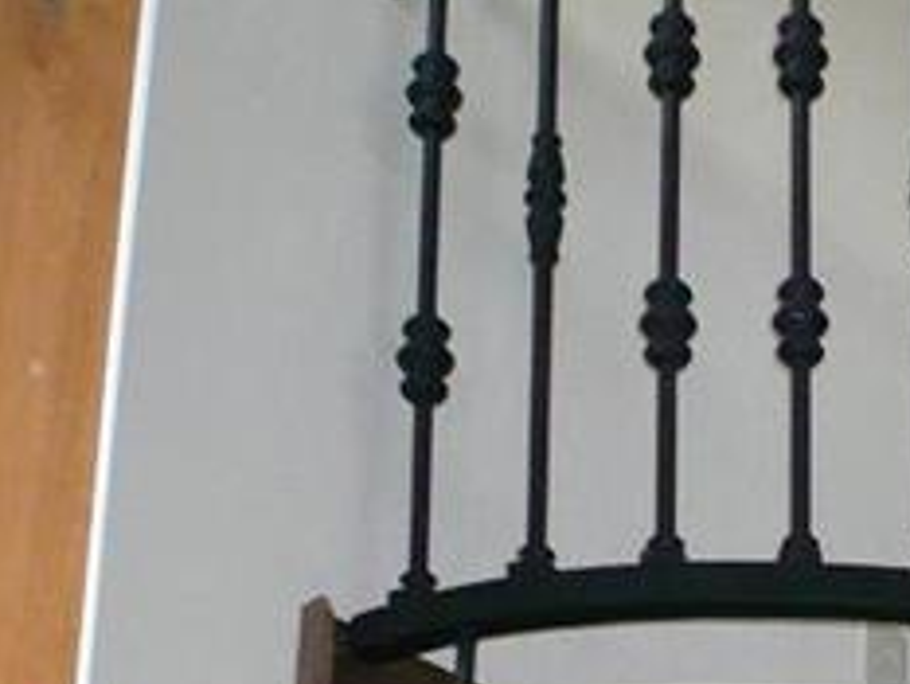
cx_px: 1773
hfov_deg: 13.8
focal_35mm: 123
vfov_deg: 11.0
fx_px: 3235
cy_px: 1368
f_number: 2.8
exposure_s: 1/30
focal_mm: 4.6
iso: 200
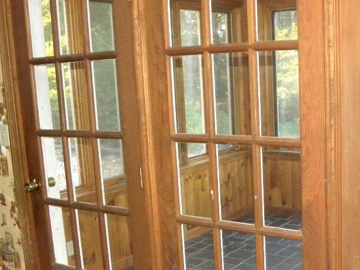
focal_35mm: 54
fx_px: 562
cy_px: 175
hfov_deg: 34.9
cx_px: 264
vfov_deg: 26.9
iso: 400
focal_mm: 4.6
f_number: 2.8
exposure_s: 1/30
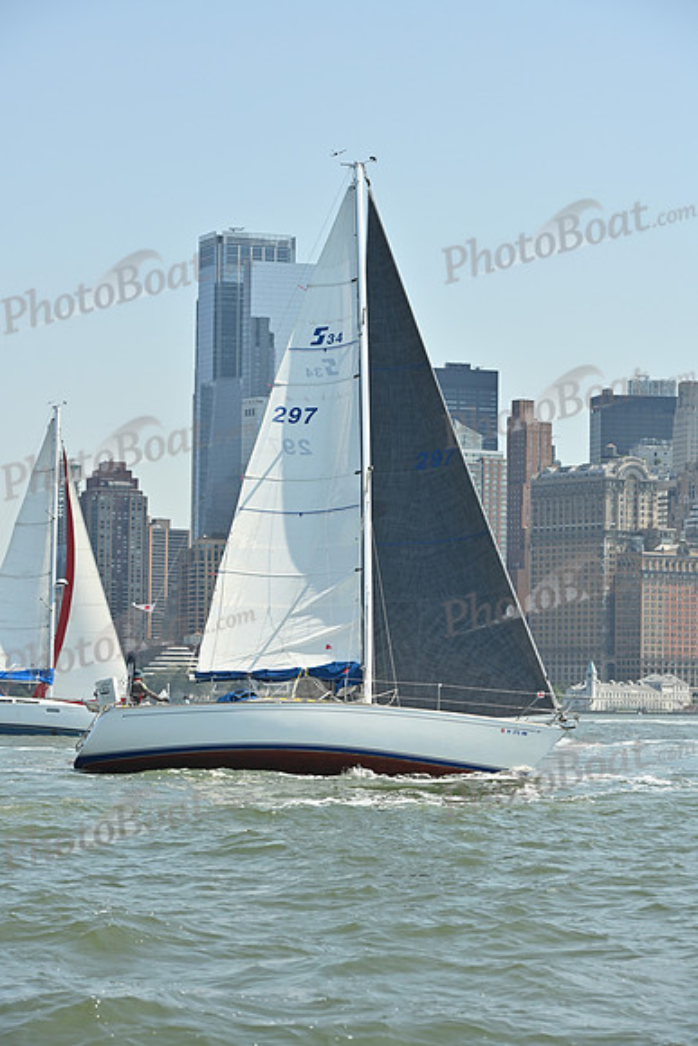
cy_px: 523
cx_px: 349
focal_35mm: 116
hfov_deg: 11.8
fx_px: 3371
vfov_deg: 17.6
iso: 320
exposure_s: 1/1250
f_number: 8
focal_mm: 116
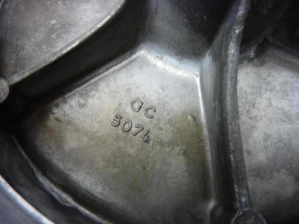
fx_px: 216
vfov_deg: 54.9
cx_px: 150
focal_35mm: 25
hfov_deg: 69.4
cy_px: 112
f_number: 3.3
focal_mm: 4.1
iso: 400
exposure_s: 1/20
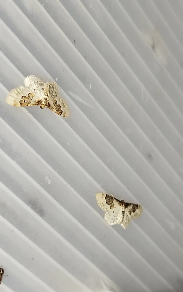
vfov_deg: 31.1
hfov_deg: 19.7
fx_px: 527
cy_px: 146
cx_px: 85
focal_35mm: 66
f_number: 1.7
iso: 250
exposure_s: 1/50
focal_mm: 5.31
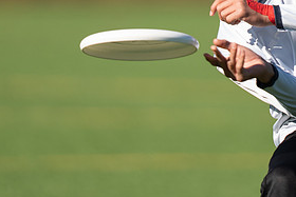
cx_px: 371
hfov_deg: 1.6
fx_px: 10488
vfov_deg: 1.1
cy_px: -84
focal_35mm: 1275
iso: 160
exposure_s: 1/2000
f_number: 2.8
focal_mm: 400
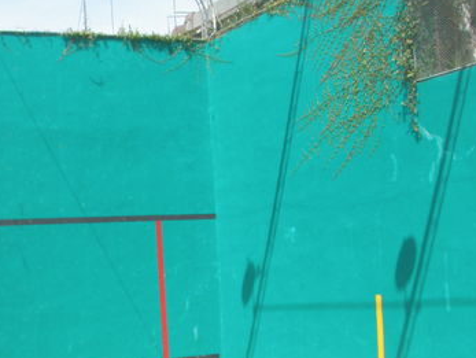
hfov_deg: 27.2
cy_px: 280
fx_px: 964
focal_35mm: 70
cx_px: 100
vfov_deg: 20.8
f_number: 3.5
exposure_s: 1/640
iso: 80
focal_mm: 6.7
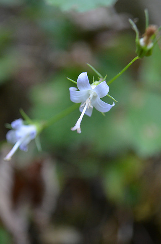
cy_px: 122
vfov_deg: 32.0
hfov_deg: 21.5
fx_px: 425
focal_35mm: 63
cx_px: 80
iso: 1600
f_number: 5.3
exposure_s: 1/160
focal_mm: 42
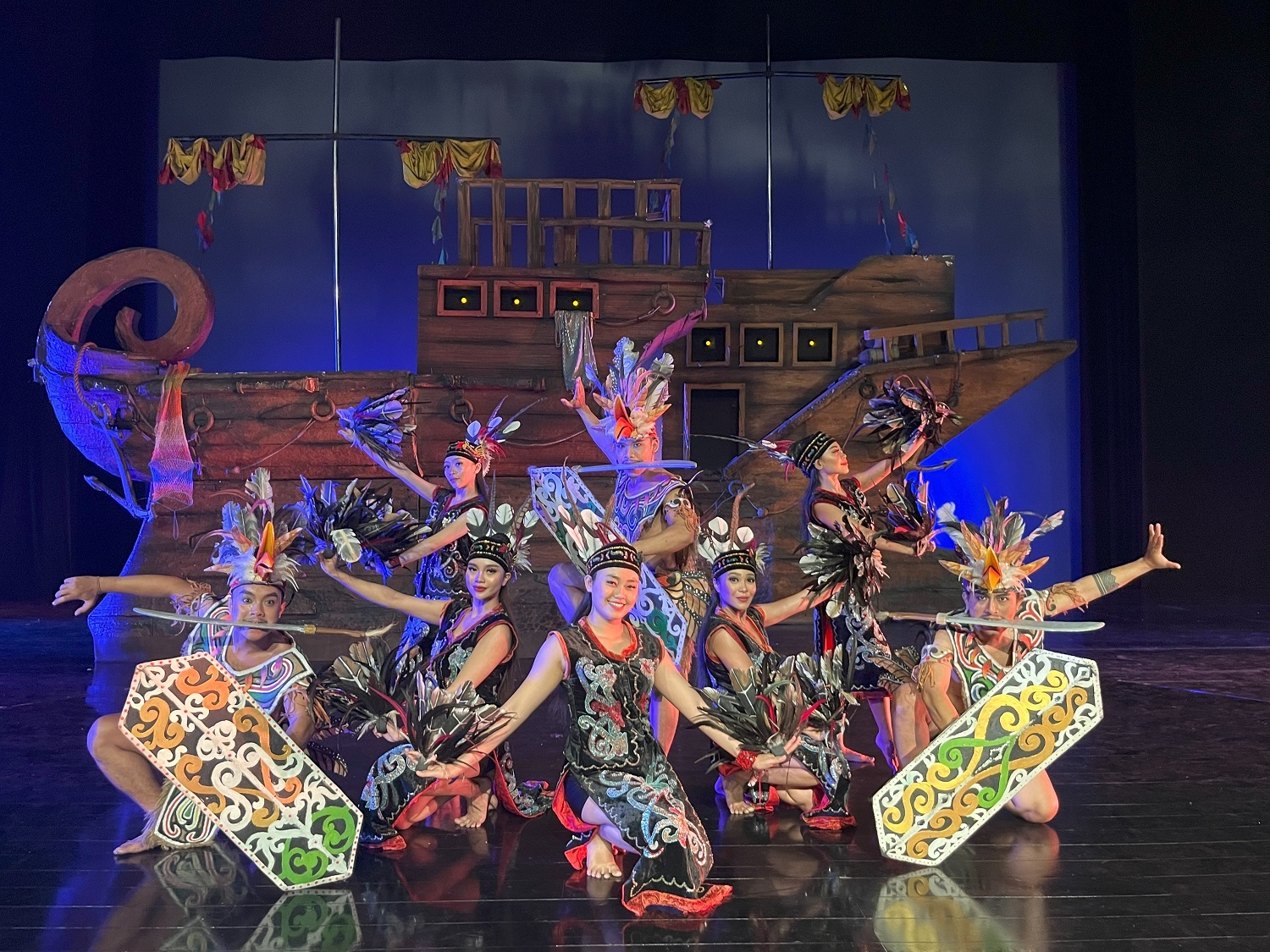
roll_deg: +0.2
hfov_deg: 67.3
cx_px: 635
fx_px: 954
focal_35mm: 26
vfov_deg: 53.1
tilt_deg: +1.6
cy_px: 476
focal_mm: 5.1
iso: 400
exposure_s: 1/33
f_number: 1.6
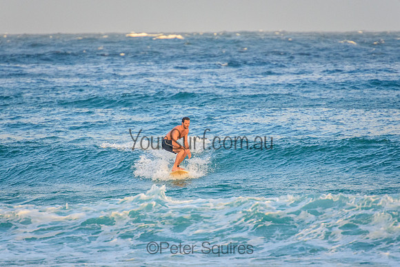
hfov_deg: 3.4
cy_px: 134
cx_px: 200
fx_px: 6832
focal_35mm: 615
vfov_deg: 2.2
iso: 1400
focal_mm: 400
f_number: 5.6
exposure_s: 1/1000
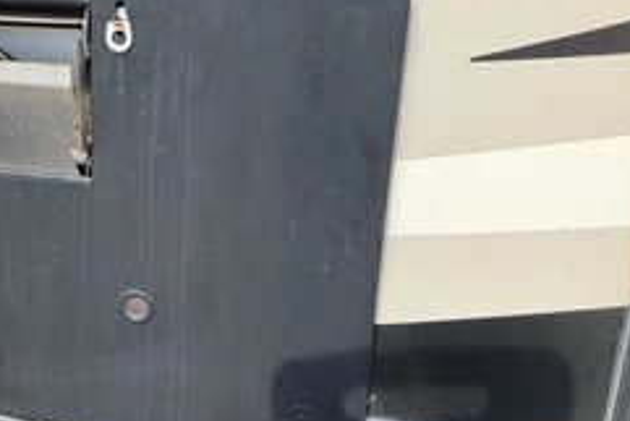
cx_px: 136
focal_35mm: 50
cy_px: 214
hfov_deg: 38.3
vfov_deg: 27.0
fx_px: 875
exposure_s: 1/929
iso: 25
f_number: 1.8
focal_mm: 3
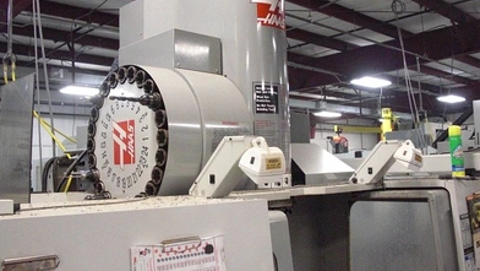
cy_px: 132
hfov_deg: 50.5
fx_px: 509
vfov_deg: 29.8
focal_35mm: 40
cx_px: 238
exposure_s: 1/125
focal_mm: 6.3
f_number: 2.8
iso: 800
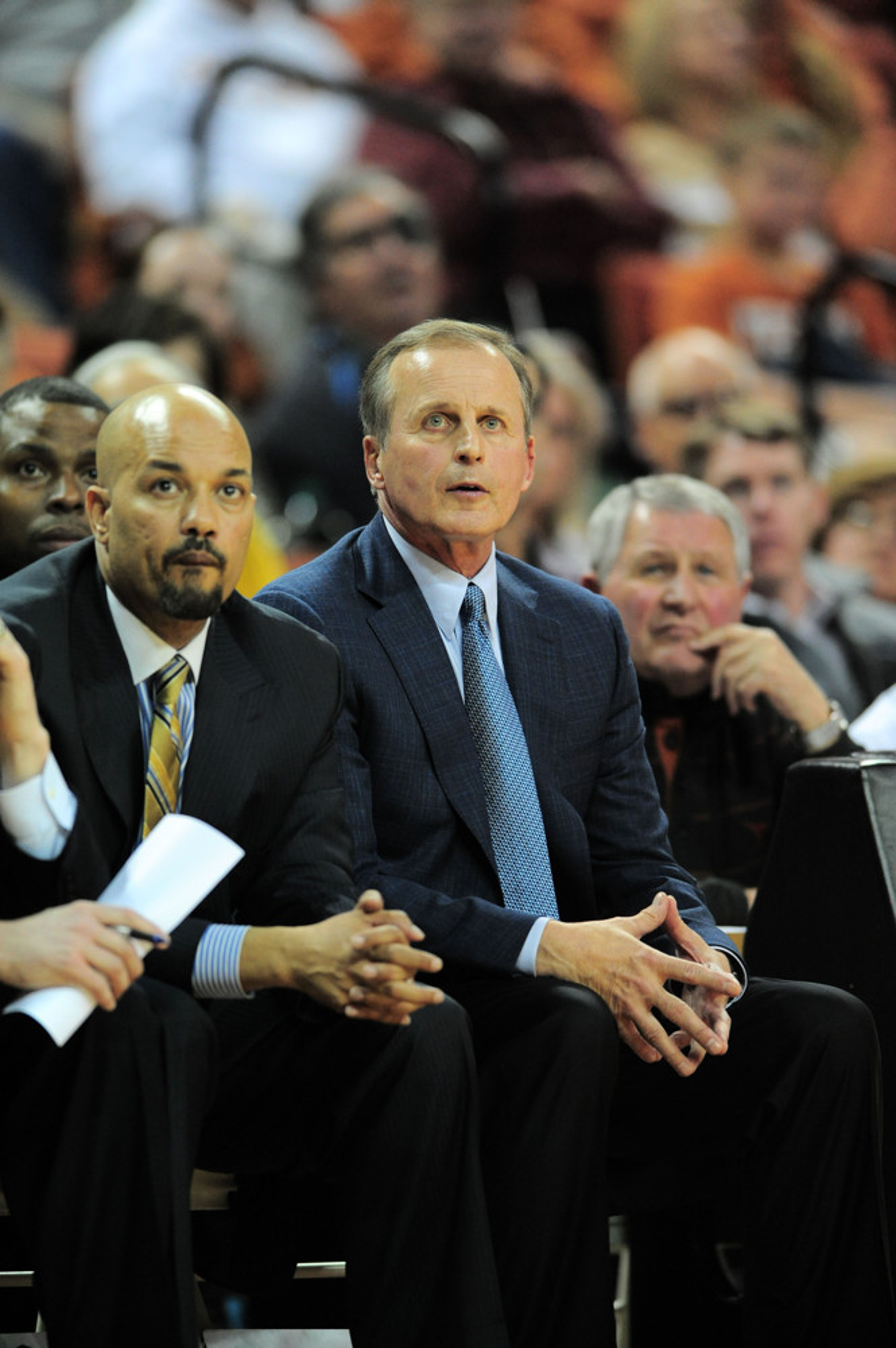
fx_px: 14958
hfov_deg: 3.4
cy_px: 674
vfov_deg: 5.2
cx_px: 448
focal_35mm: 400
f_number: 3.5
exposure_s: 1/640
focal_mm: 400
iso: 2500
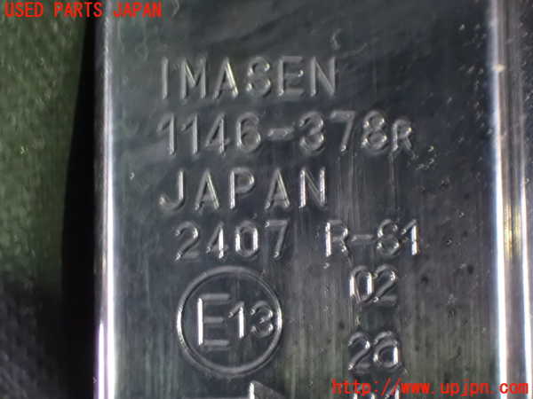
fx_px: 1355
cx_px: 266
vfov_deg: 16.8
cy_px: 200
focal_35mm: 88
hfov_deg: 22.3
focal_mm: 15.66
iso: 1600
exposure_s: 1/8
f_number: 4.5
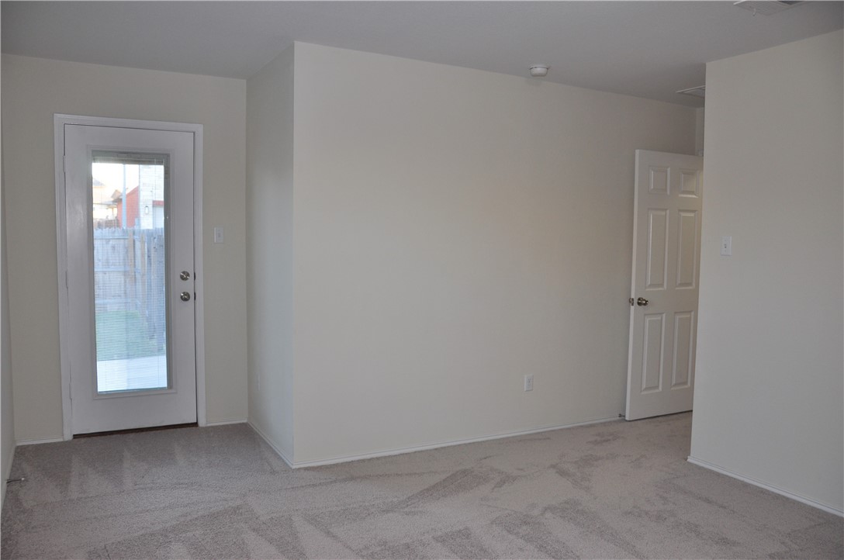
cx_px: 422
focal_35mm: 27
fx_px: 632
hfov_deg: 67.5
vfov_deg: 47.8
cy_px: 280
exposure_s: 1/60
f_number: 4
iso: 400
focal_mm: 18
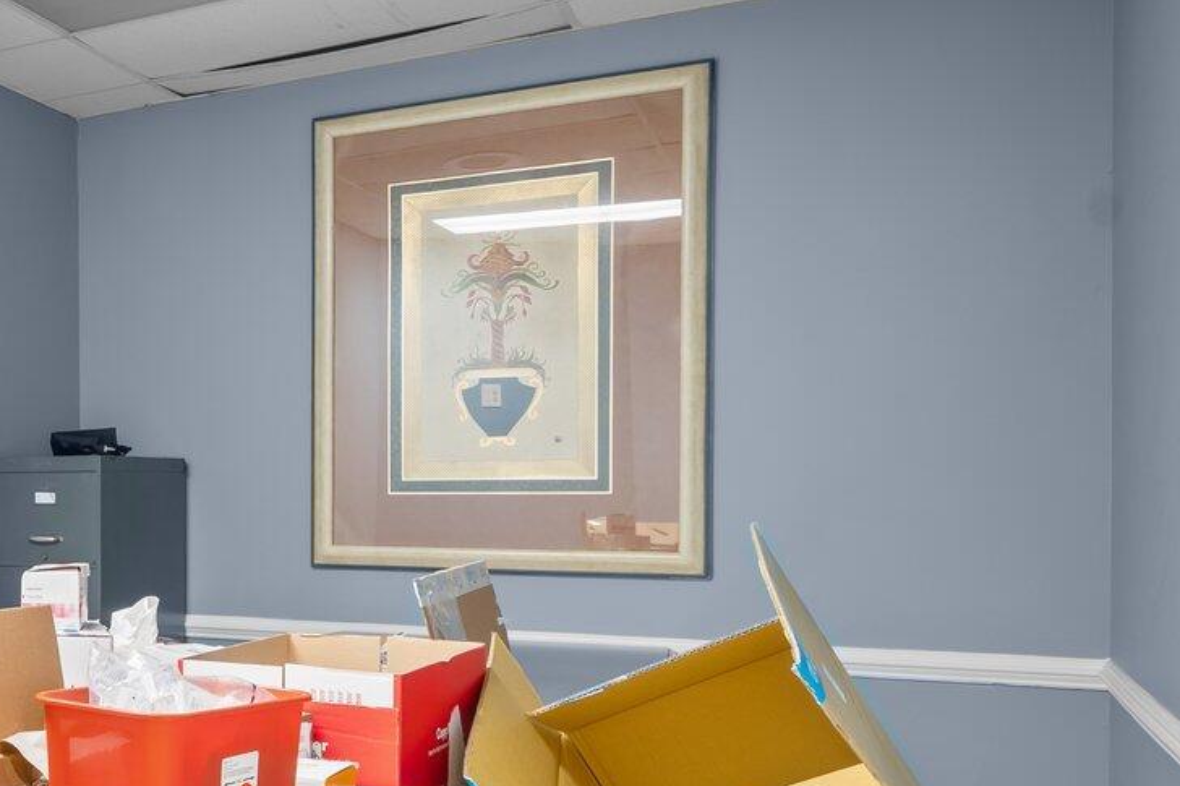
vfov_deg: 29.6
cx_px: -233
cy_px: 532
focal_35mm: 45
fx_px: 1475
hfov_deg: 34.8
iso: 400
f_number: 8
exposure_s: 2.5
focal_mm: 16
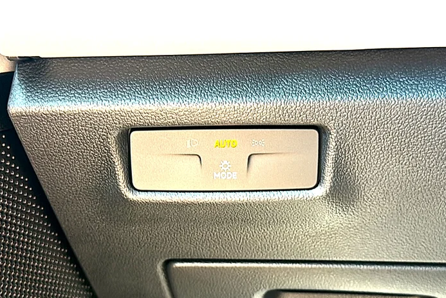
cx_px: 225
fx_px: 520
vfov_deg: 31.9
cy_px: 153
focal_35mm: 42
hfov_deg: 46.4
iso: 64
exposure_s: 1/41
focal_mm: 6.86
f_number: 1.78
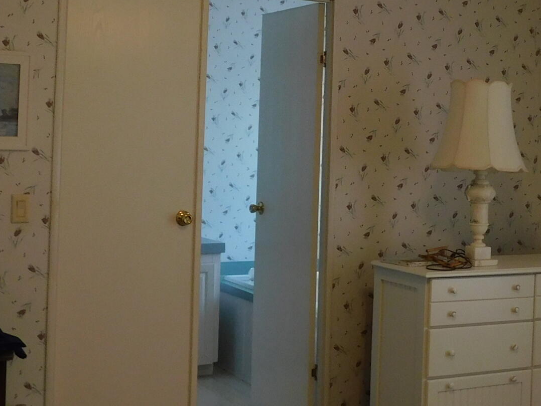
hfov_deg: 29.8
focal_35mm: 64
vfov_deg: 22.8
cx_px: 395
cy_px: 111
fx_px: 1000
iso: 125
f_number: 3
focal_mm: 4
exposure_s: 1/60
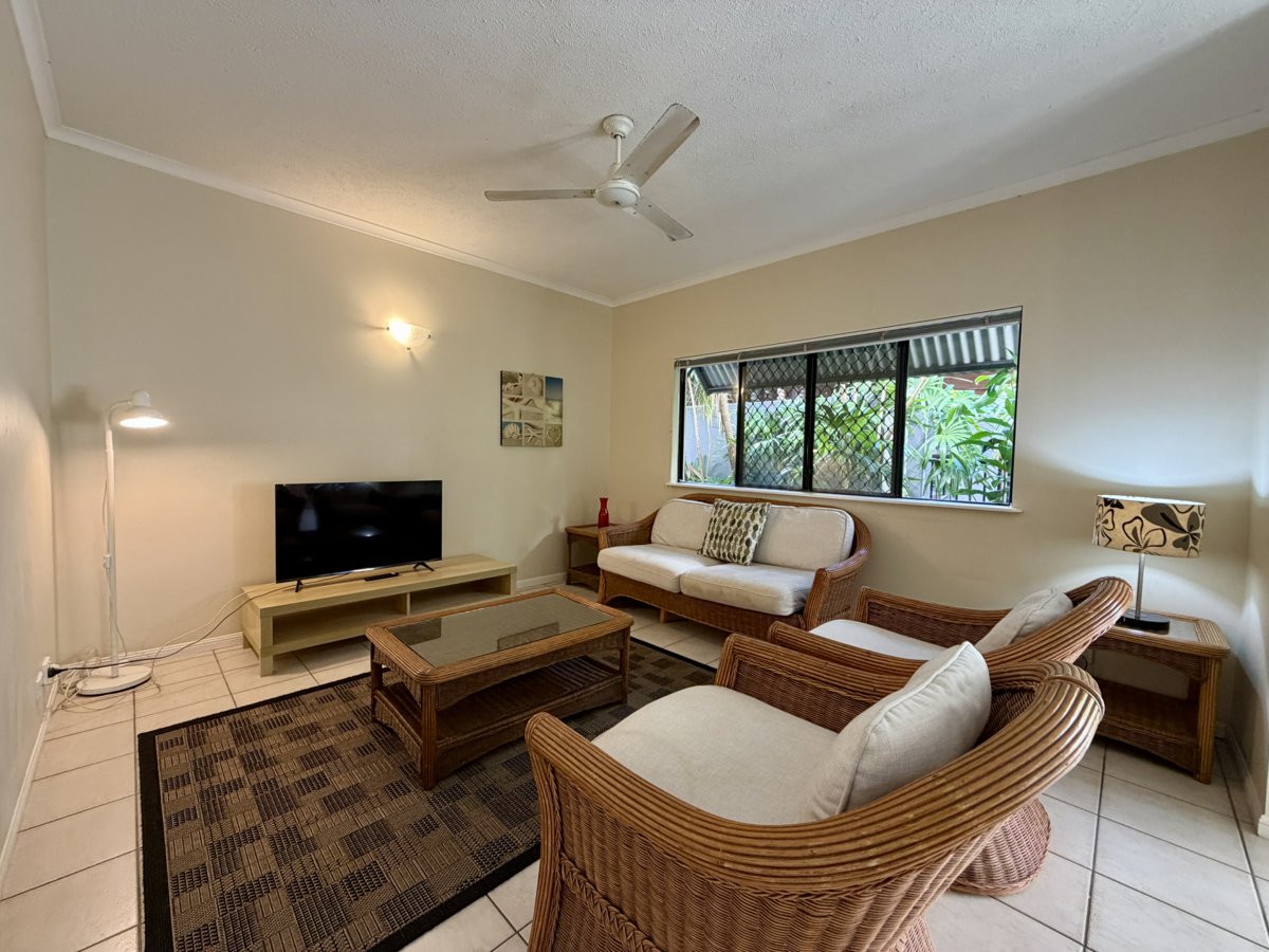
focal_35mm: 14
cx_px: 634
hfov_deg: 102.1
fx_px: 513
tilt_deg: -2.5
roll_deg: -1.3
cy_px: 476
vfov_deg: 85.7
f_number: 2.2
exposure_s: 1/97
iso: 320
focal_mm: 2.22
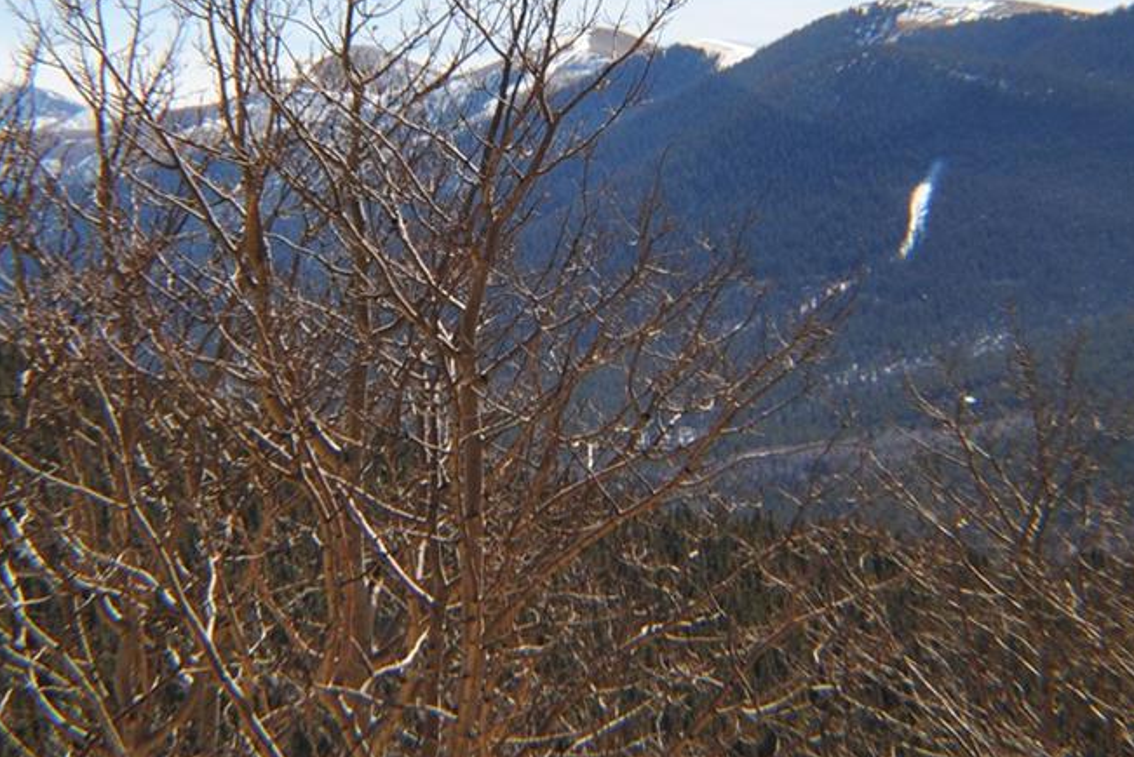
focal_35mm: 118
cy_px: 244
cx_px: 486
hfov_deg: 17.3
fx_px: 3719
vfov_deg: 11.6
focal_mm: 32
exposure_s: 1/250
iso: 100
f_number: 8
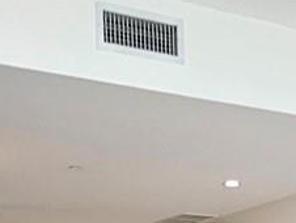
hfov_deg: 20.3
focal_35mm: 92
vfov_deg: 14.1
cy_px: 412
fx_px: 788
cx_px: 329
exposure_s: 1/60
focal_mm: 1.74
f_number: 2.2
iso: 80
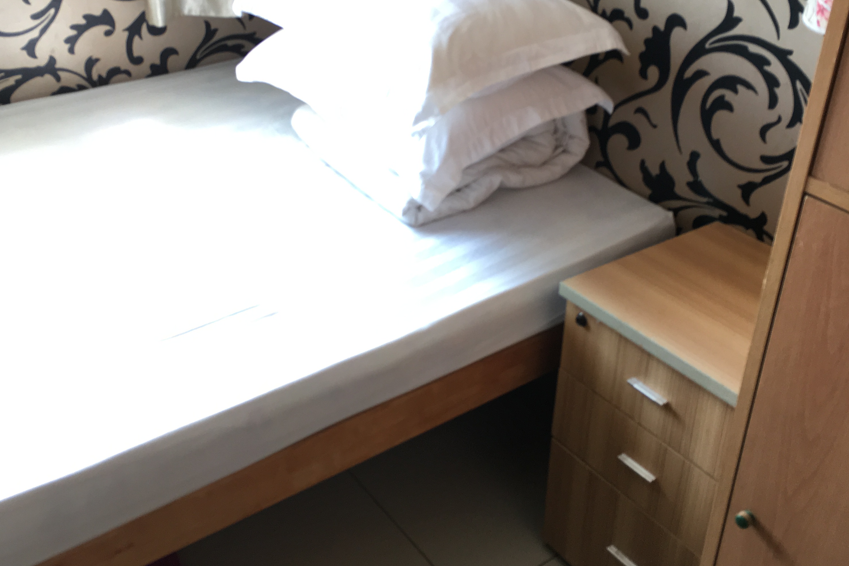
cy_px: 183
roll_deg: -2.8
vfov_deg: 32.3
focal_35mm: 41
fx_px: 967
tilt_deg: -29.2
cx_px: 424
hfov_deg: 47.4
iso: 50
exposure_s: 1/33
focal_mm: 4.15
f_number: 2.2
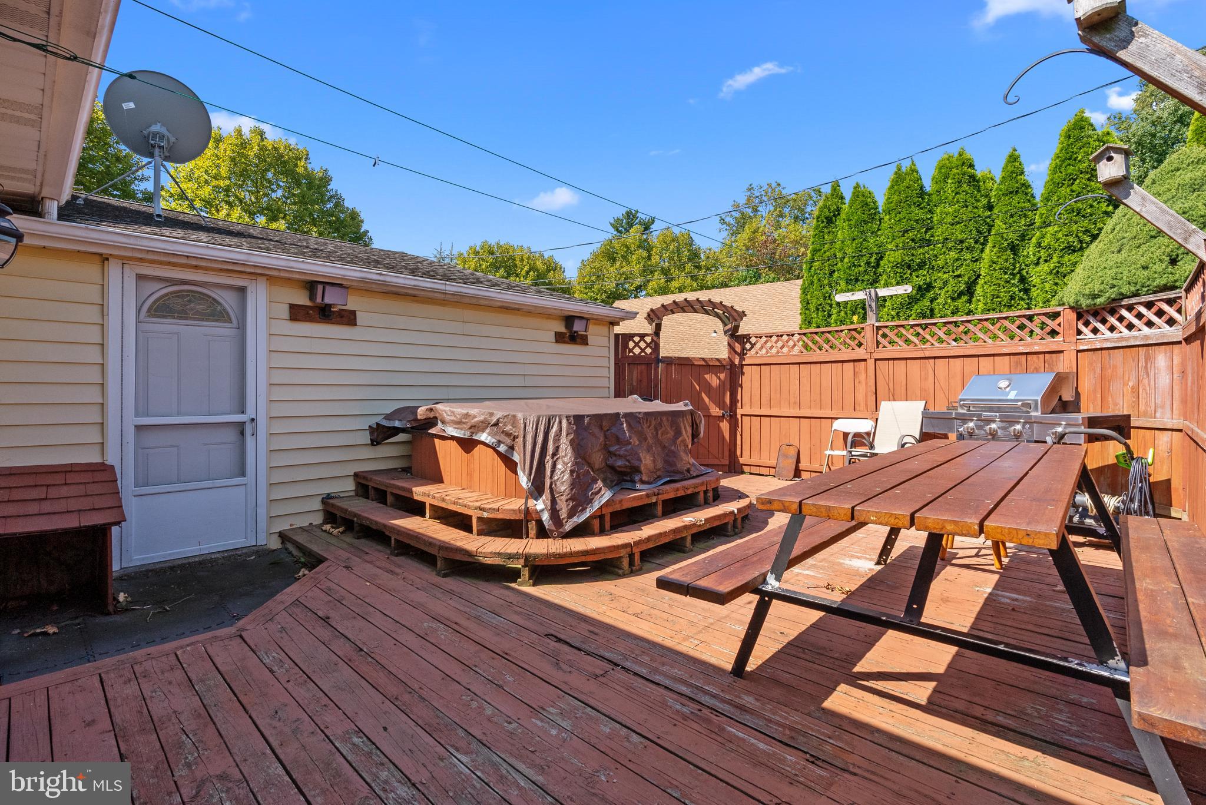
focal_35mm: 16
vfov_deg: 73.8
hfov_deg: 96.7
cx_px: 603
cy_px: 402
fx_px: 536
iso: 640
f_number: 11
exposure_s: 1/400
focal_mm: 16
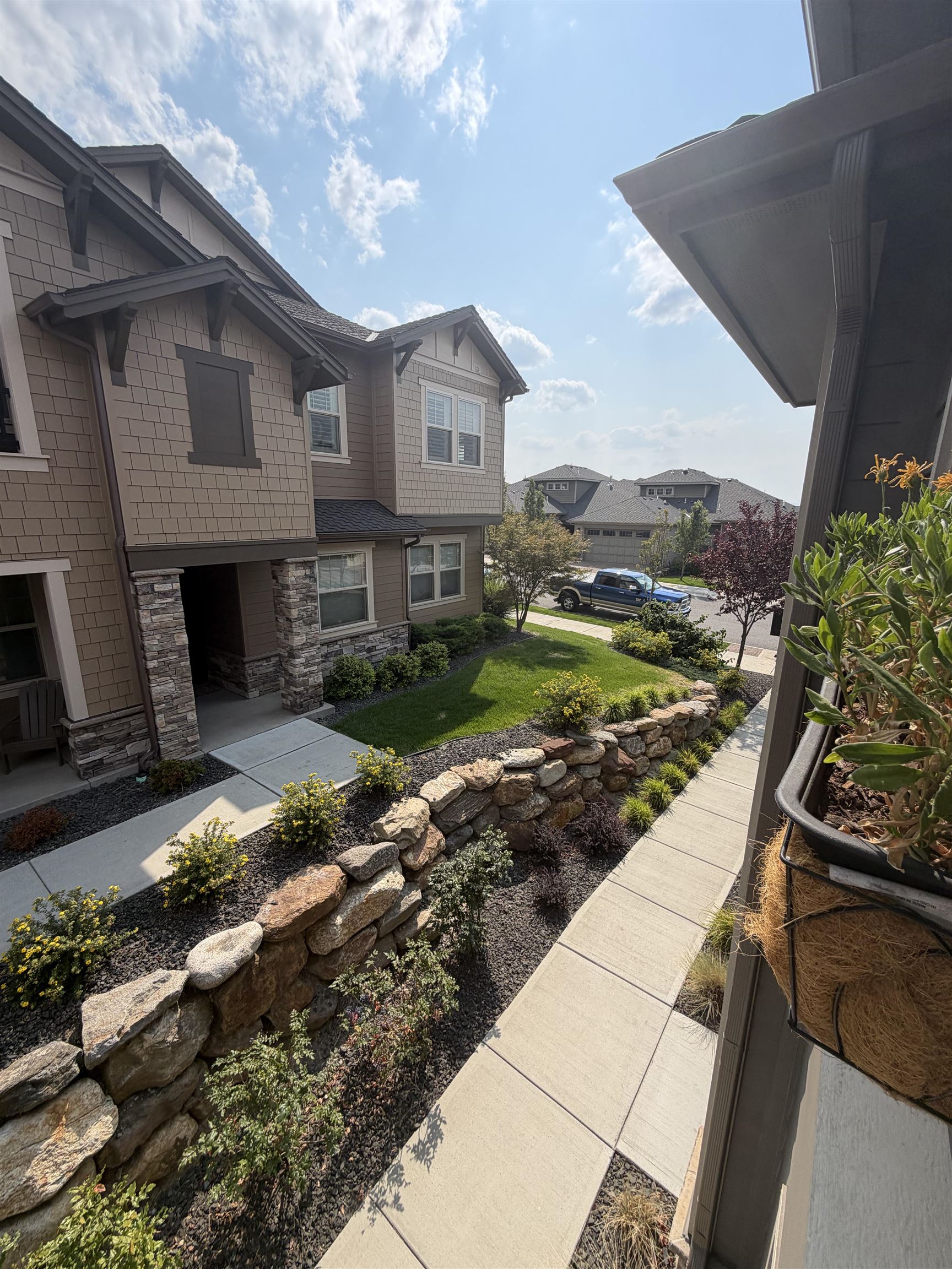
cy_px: 634
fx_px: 513
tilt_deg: -13.9
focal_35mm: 14
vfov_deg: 102.1
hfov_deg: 85.7
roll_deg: +0.0
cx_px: 476
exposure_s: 1/1285
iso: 20
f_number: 2.2
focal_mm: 2.22
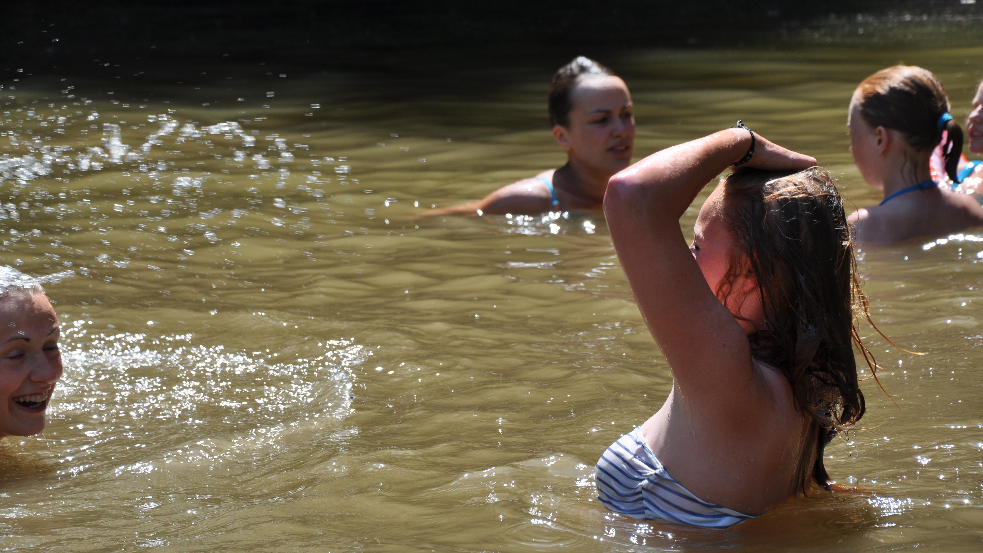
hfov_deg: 13.0
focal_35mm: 166
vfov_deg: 7.3
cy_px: 238
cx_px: 491
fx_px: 4314
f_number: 9
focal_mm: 105
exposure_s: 1/320
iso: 200
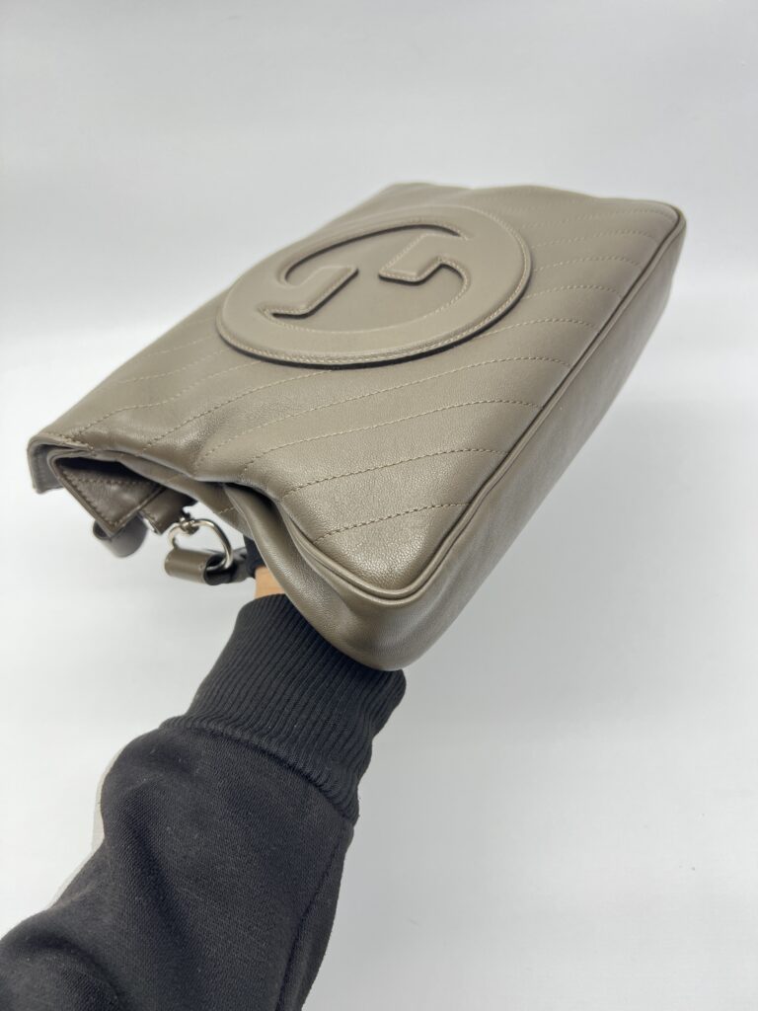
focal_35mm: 26
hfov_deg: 53.1
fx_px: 759
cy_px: 506
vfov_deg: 67.3
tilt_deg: -46.1
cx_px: 379
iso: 50
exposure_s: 1/100
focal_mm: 5.7
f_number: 1.5
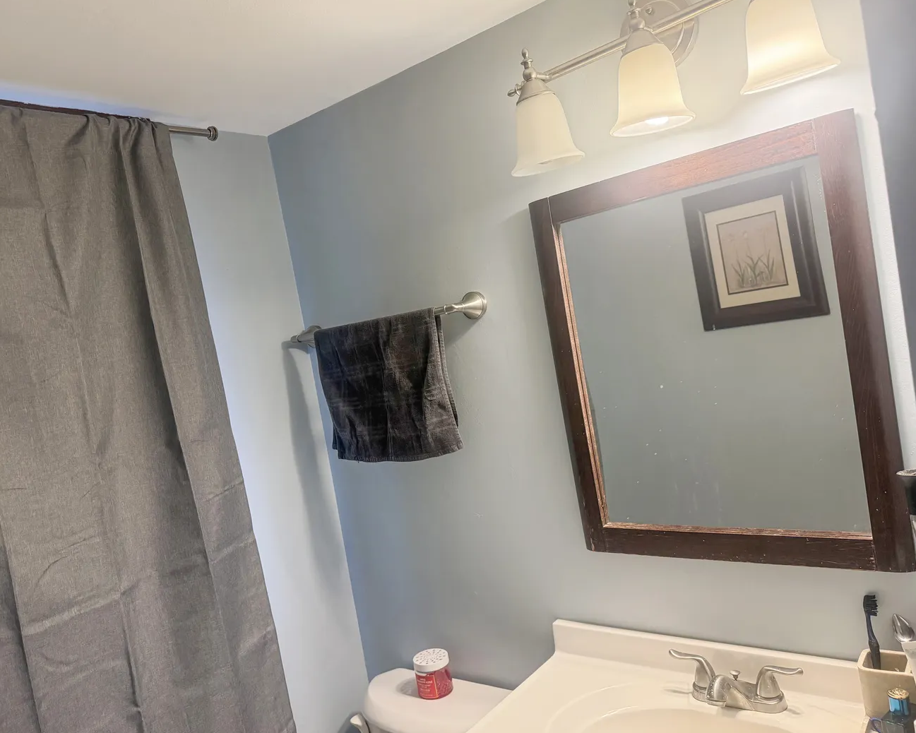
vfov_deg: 54.9
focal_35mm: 26
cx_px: 429
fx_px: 705
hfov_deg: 66.0
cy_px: 374
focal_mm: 6.76
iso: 320
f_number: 1.78
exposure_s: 1/120
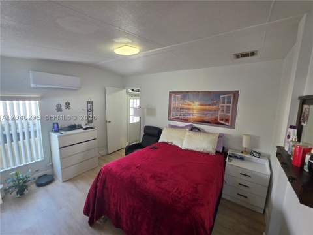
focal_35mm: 13
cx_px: 156
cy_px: 118
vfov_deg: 89.9
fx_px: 118
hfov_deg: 106.2
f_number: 1.9
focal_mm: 2.2
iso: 100
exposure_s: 1/120
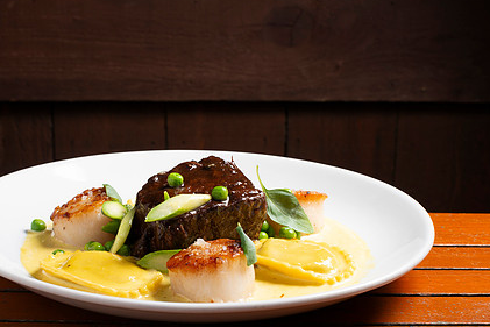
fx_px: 953
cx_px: 179
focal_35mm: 70
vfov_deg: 19.4
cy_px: 217
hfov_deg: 28.7
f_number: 10
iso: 200
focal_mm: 50
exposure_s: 1/200
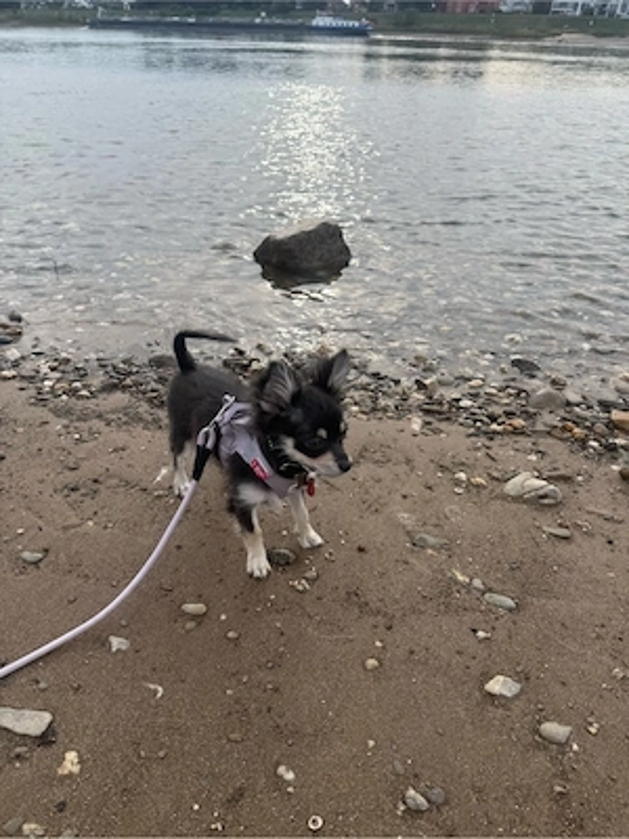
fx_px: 581
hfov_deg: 56.8
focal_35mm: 24
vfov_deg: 71.6
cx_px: 314
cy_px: 420
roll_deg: -0.8
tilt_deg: -33.3
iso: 80
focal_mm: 6.76
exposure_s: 1/2000
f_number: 1.78
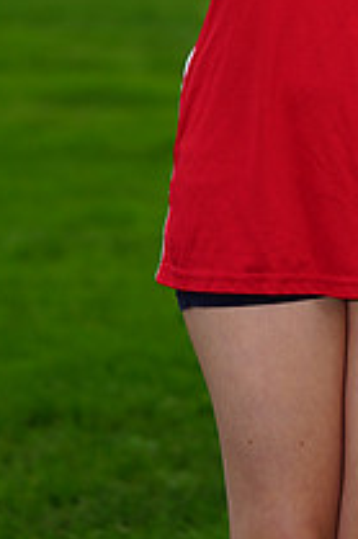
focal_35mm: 396
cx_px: 299
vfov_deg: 5.2
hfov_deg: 3.5
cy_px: -196
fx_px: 5916
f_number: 5
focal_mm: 143
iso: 200
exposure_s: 1/250
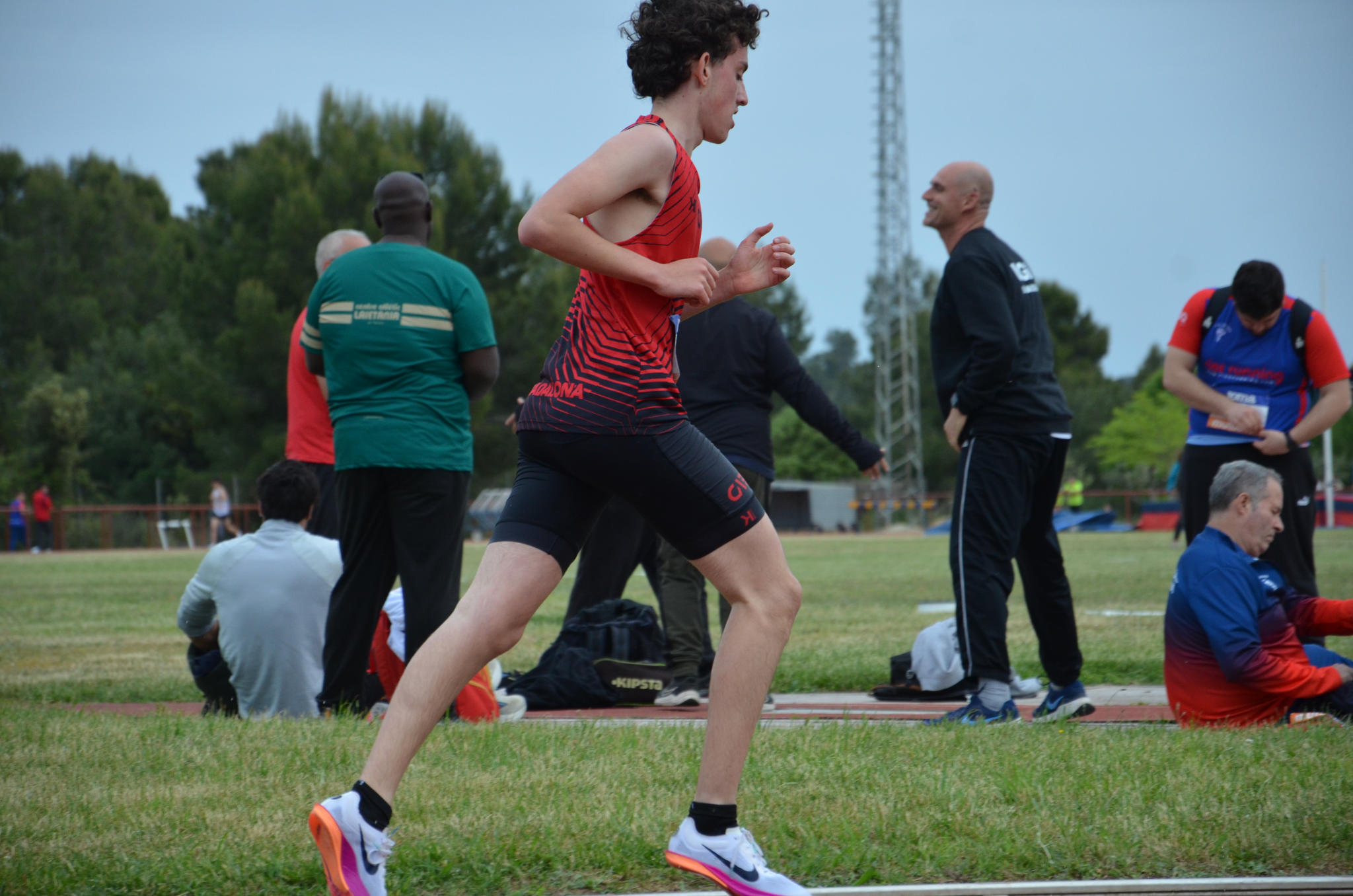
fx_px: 5906
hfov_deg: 13.1
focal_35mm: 158
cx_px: 676
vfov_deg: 8.7
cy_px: 448
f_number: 5.6
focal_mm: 105
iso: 640
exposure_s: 1/1000
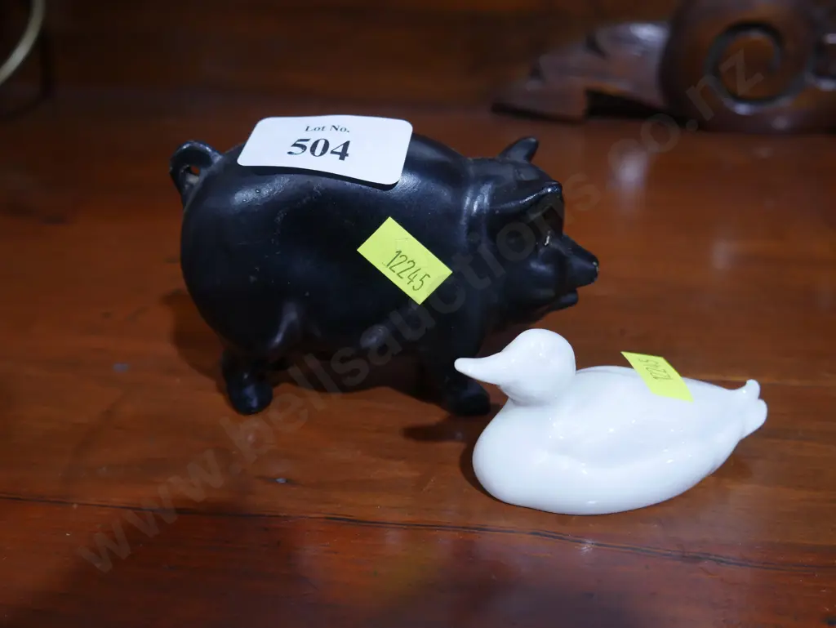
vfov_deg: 36.0
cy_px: 314
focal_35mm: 40
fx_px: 966
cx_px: 418
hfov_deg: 46.8
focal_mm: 20
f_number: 4.4
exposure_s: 1/60
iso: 640
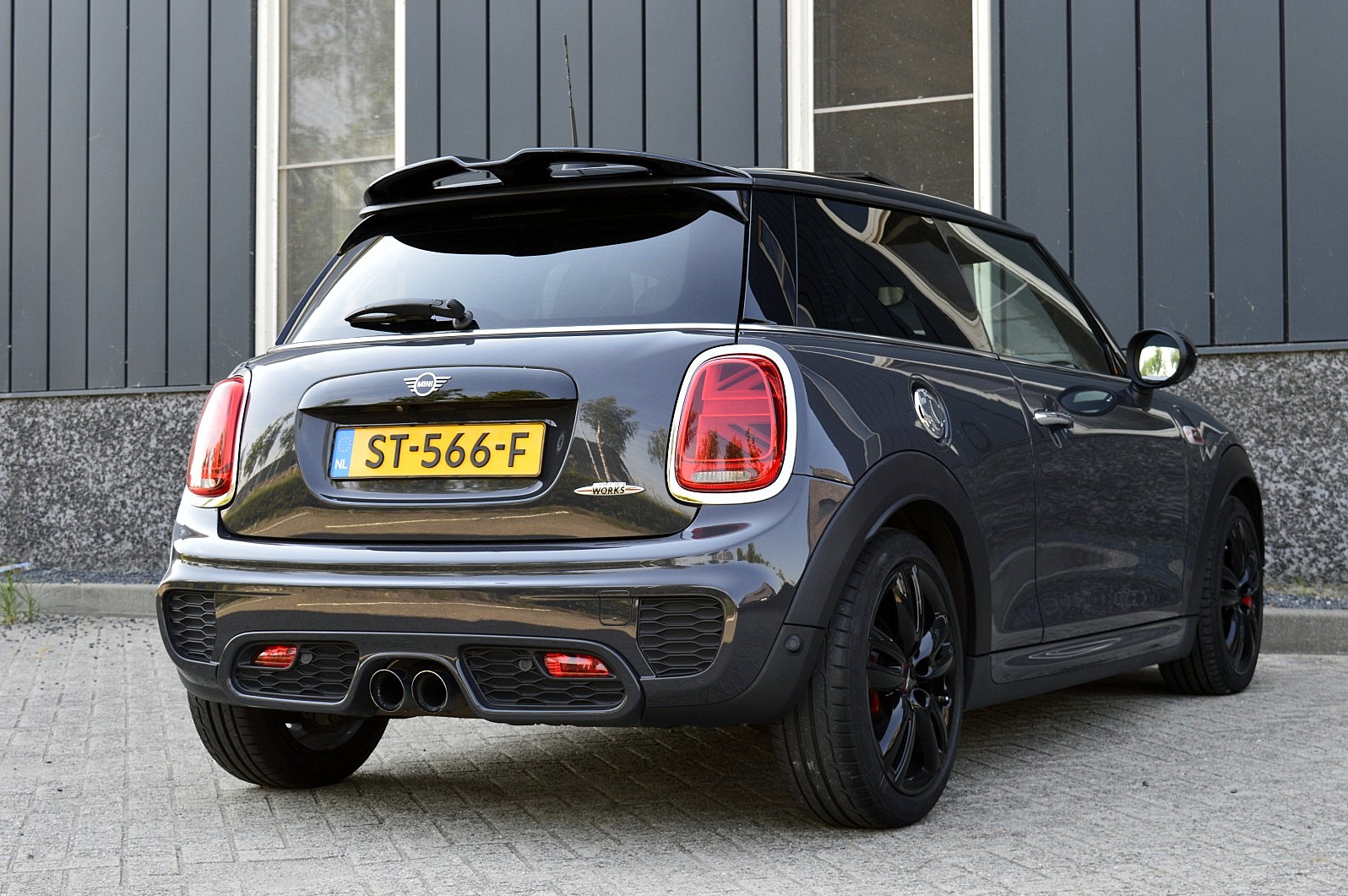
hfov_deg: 34.5
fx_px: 2170
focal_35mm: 58
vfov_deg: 23.3
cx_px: 667
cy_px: 443
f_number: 9
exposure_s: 1/100
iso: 400
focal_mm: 38
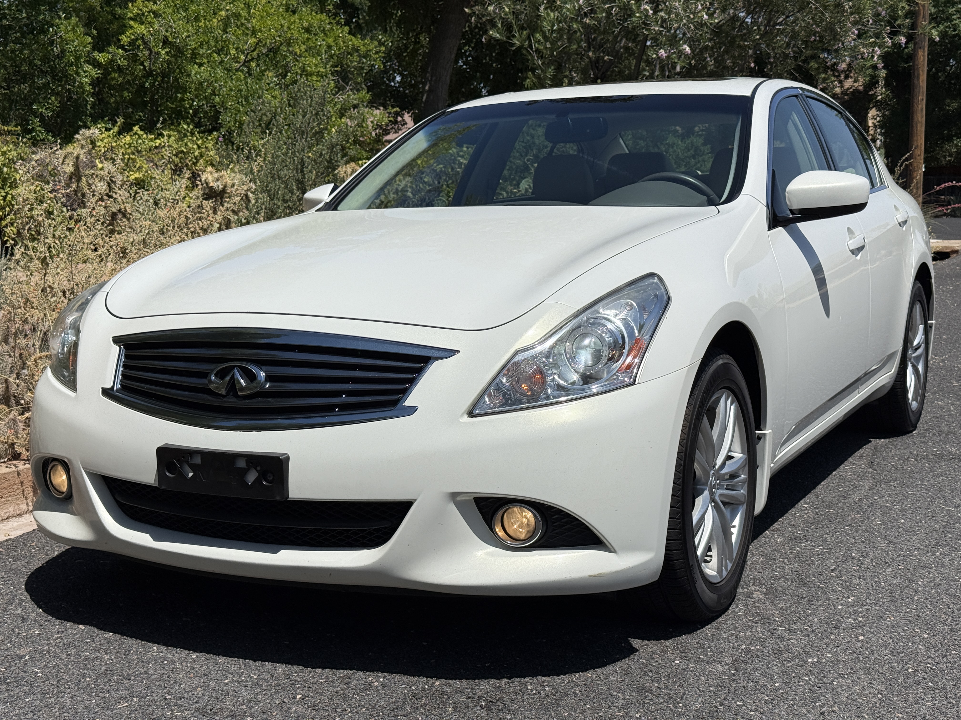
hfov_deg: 39.7
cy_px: 360
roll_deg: +0.2
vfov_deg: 30.3
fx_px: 1333
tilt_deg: -8.5
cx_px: 480
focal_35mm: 48
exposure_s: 1/11364
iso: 64
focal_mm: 6.76
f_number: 1.78
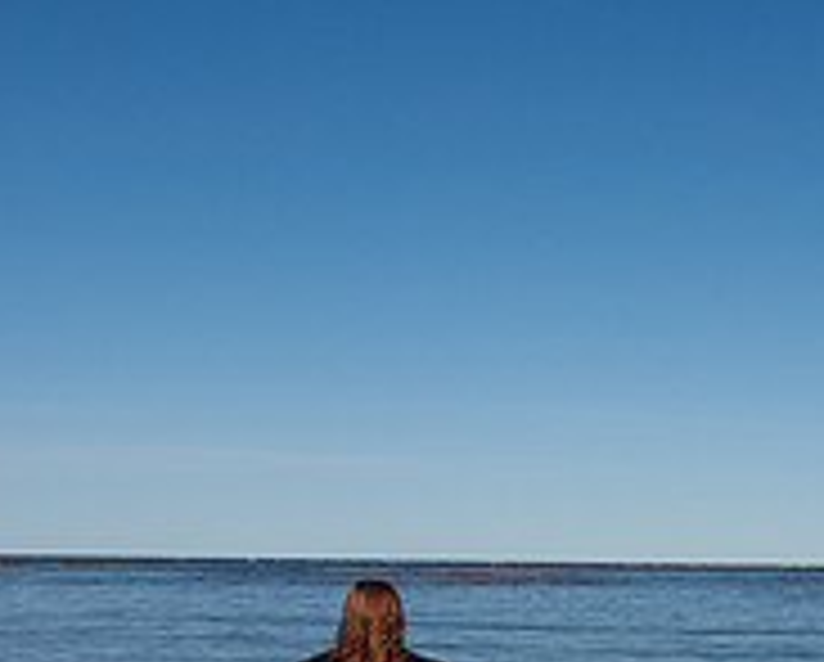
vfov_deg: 22.3
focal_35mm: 67
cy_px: 594
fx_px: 1637
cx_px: 673
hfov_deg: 27.6
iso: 400
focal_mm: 14
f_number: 5.6
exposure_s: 1/3200
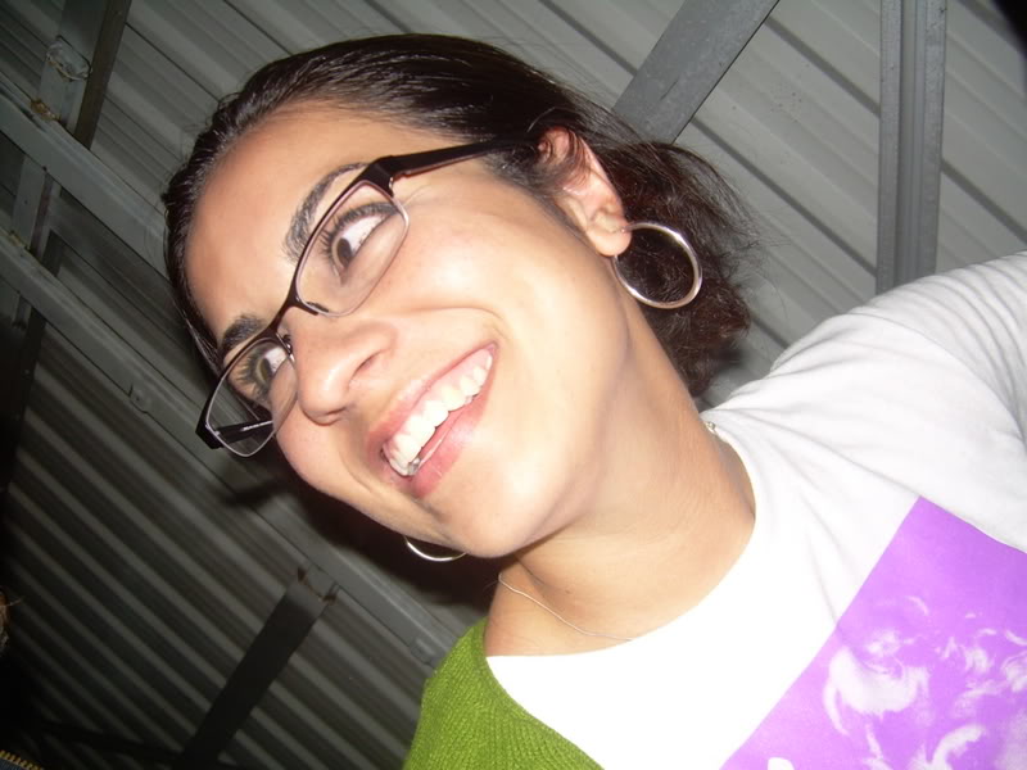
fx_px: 1127
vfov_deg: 37.7
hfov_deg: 49.0
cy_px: 385
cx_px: 514
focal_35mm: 38
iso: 50
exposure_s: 1/60
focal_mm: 6.3
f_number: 2.8
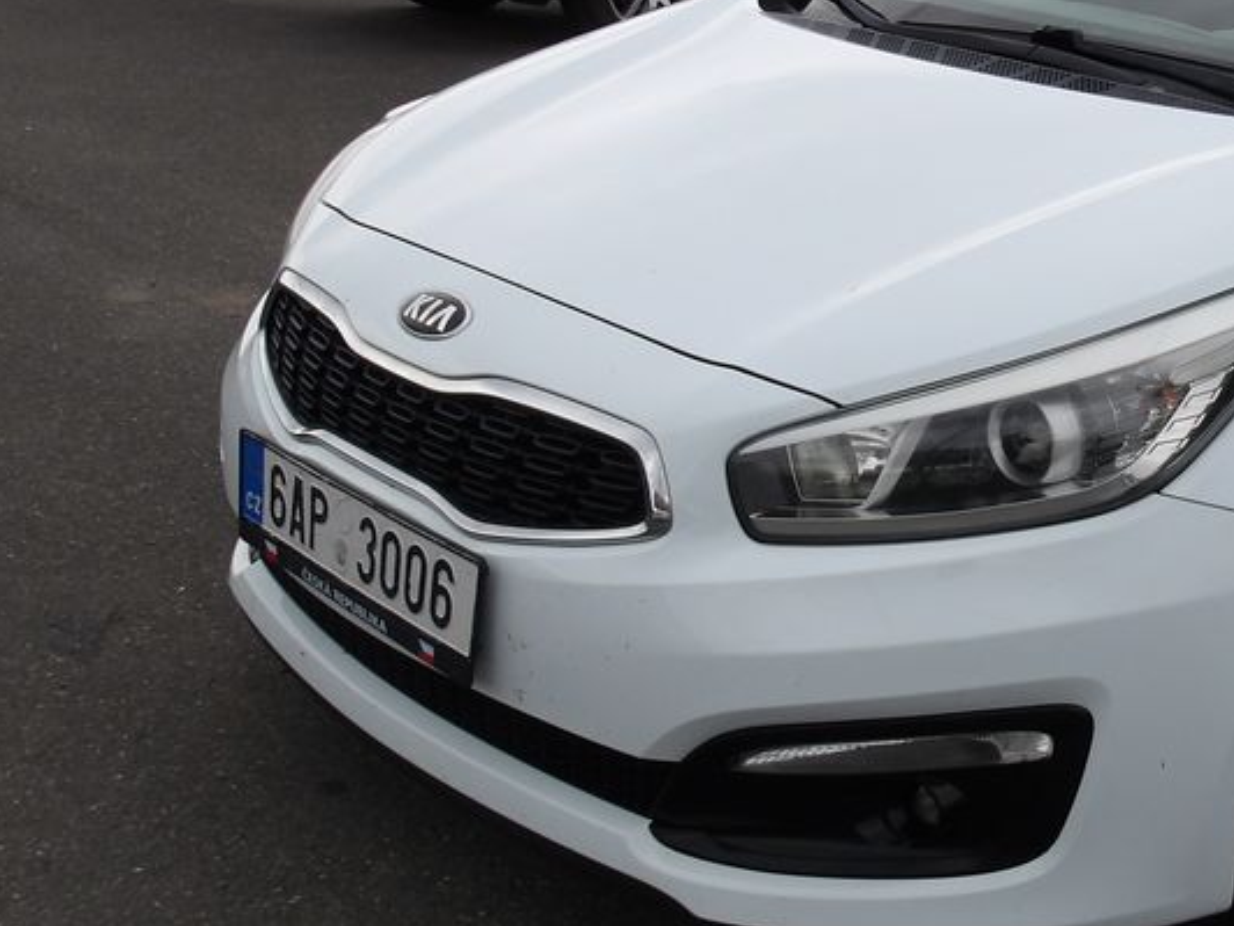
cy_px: 355
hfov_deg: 34.5
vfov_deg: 27.9
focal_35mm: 52
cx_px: 1139
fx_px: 1854
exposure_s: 1/791
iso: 100
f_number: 3
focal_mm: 4.9
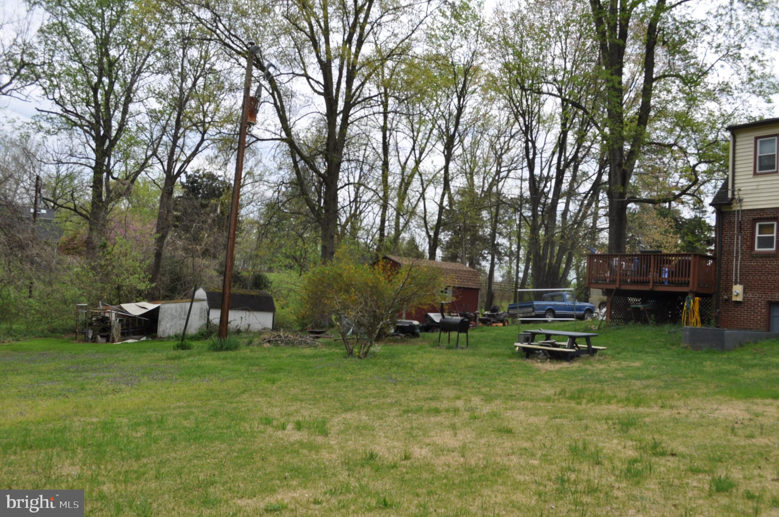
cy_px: 258
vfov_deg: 43.5
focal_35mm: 30
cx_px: 390
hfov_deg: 62.0
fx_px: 648
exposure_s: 1/320
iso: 200
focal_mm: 20
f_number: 9
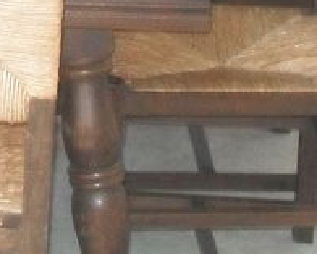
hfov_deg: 10.8
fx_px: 1633
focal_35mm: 174
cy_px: -265
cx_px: -89
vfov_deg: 8.4
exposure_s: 1/45
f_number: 2.8
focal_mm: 6.2
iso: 320
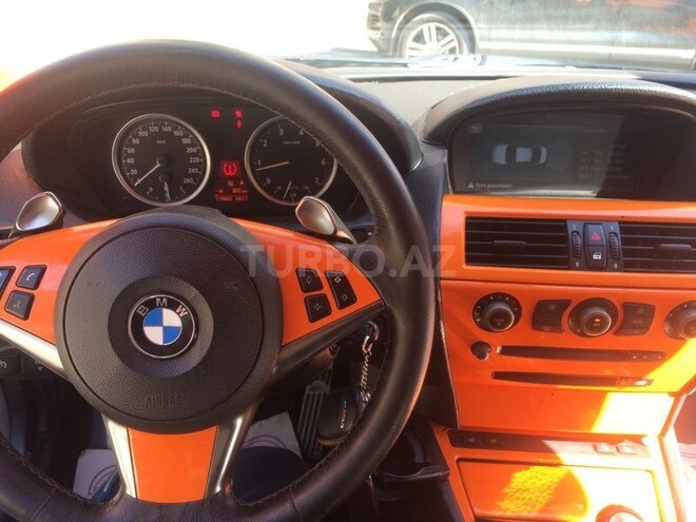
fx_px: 583
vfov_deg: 48.2
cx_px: 348
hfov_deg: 61.7
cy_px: 261
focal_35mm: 29
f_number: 2.2
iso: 50
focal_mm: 4.15
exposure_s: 1/100
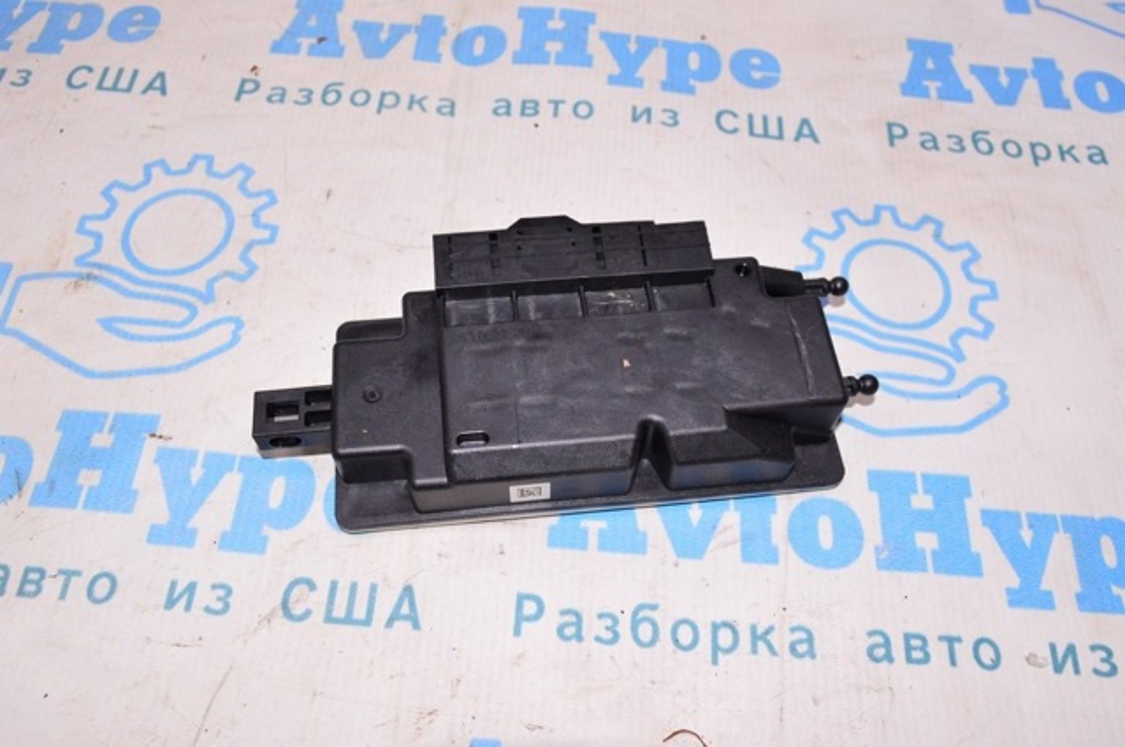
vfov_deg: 41.6
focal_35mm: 32
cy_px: 374
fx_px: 983
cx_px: 562
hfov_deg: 59.6
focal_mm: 21
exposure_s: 1/200
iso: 1600
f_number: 8
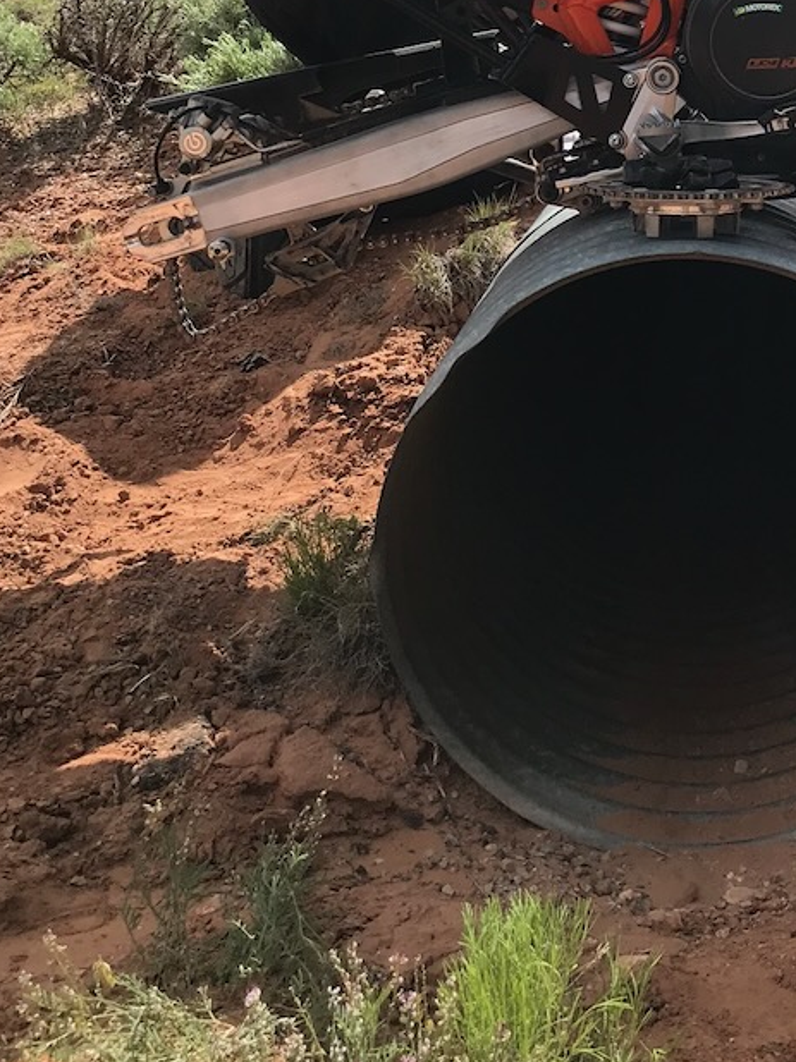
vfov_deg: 31.5
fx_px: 1780
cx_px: 652
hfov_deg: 24.8
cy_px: 86
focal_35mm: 58
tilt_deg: -5.3
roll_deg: +3.6
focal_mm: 3.99
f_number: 1.8
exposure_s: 1/2817
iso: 20
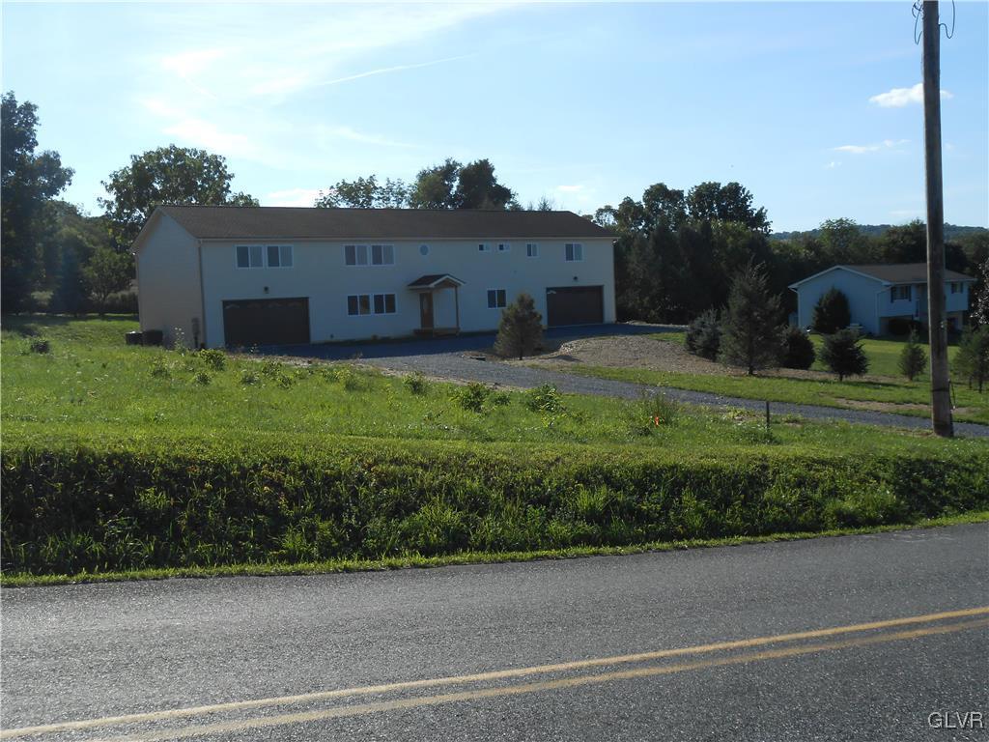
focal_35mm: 38
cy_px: 371
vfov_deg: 37.7
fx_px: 1086
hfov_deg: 49.0
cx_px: 494
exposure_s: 1/800
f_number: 4.2
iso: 80
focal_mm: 6.8
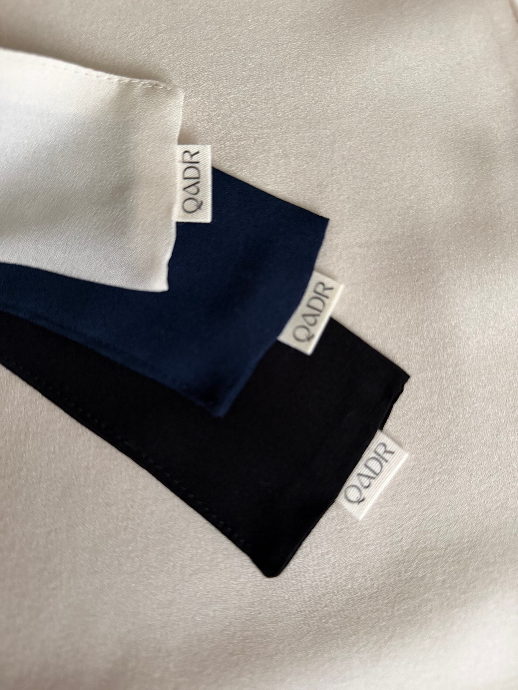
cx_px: 259
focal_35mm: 24
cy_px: 345
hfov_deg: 56.8
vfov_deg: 71.6
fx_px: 479
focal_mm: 6.76
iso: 1000
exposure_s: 1/40
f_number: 1.78
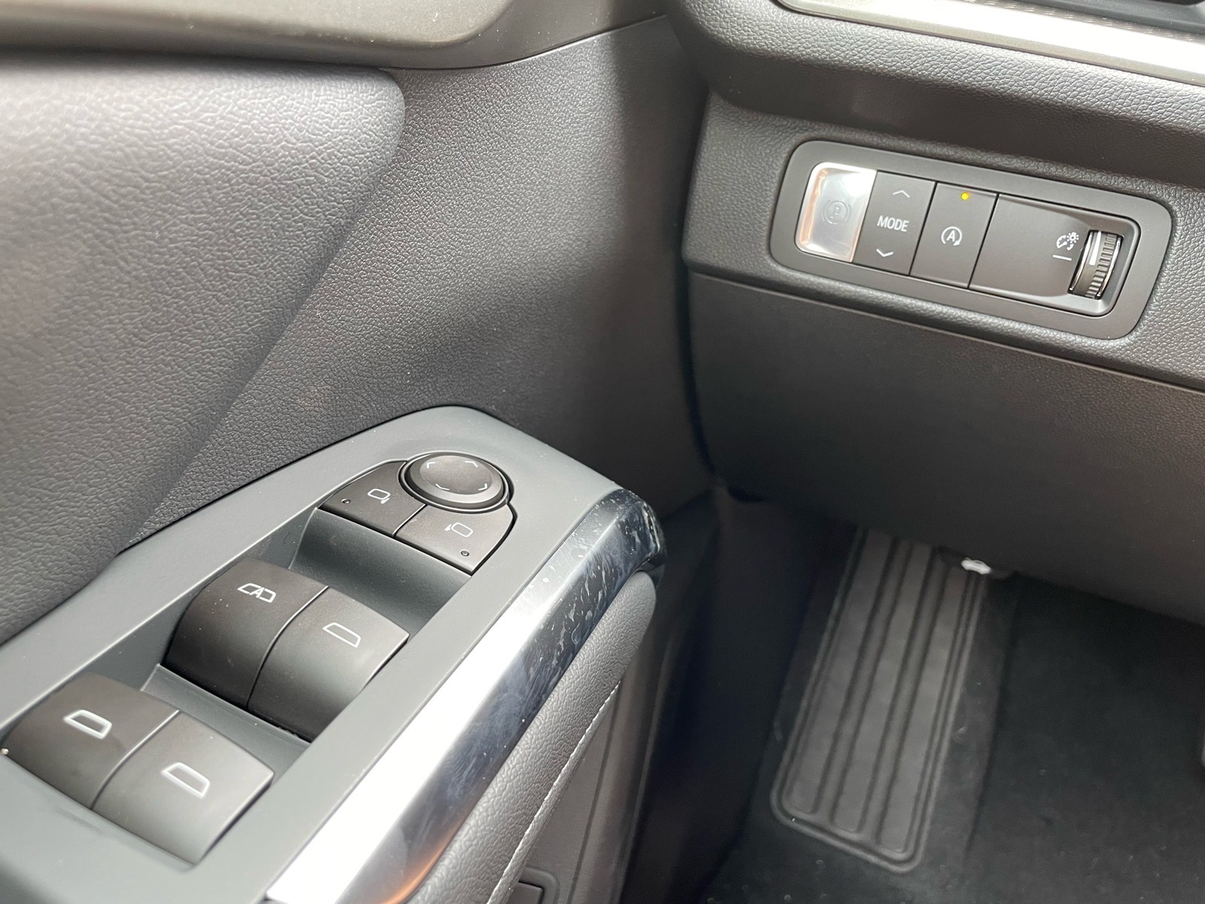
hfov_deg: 67.3
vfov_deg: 53.1
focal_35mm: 26
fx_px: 905
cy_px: 452
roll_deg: -5.3
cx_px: 602
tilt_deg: -33.8
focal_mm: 4.2
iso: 160
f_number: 1.6
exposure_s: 1/60
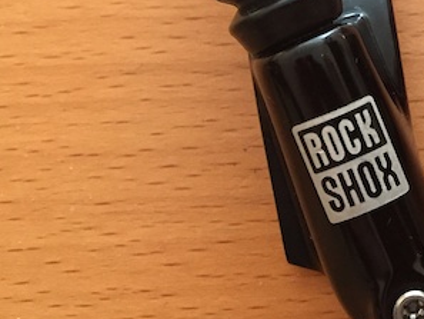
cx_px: 468
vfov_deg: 18.6
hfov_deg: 23.5
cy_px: 33
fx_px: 956
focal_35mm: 78
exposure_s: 1/24
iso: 250
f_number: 2.2
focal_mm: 4.15
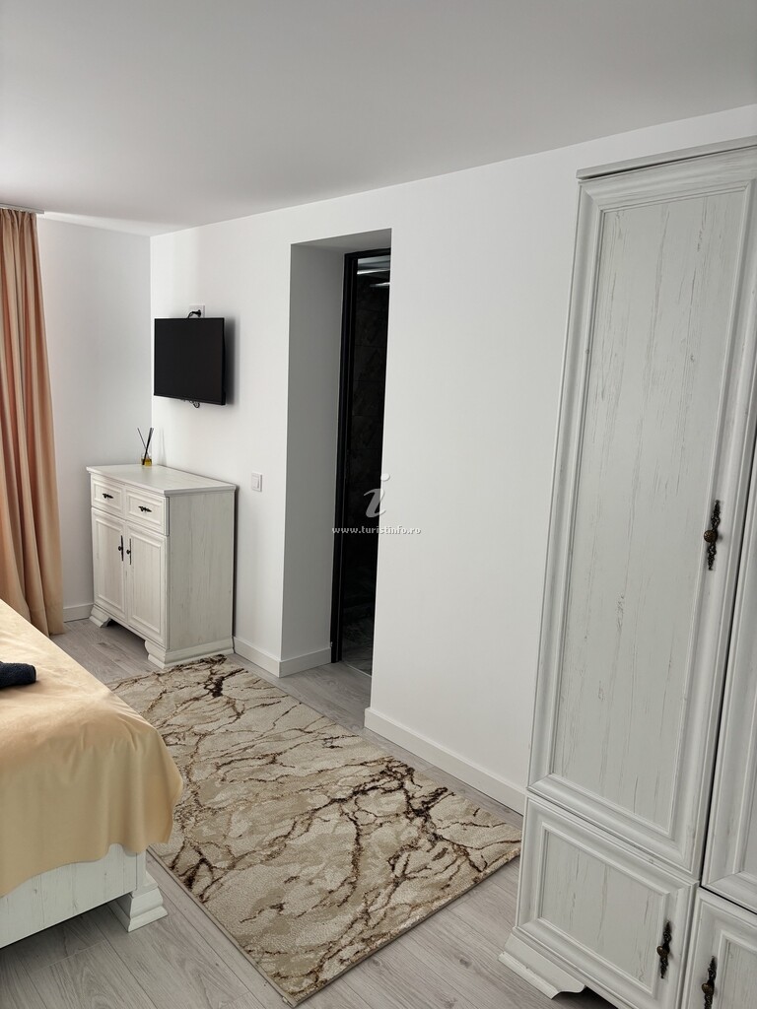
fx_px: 758
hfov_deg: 53.1
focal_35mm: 26
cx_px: 378
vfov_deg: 67.3
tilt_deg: -10.4
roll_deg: -3.2
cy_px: 504
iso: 100
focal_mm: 5.96
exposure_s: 1/121
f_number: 1.6
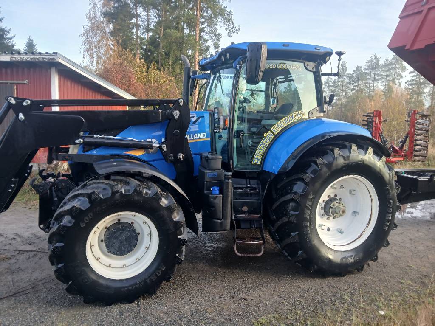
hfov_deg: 67.3
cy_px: 163
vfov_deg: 53.1
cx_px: 218
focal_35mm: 26
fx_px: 327
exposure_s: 1/50
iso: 20
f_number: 1.8
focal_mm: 3.98
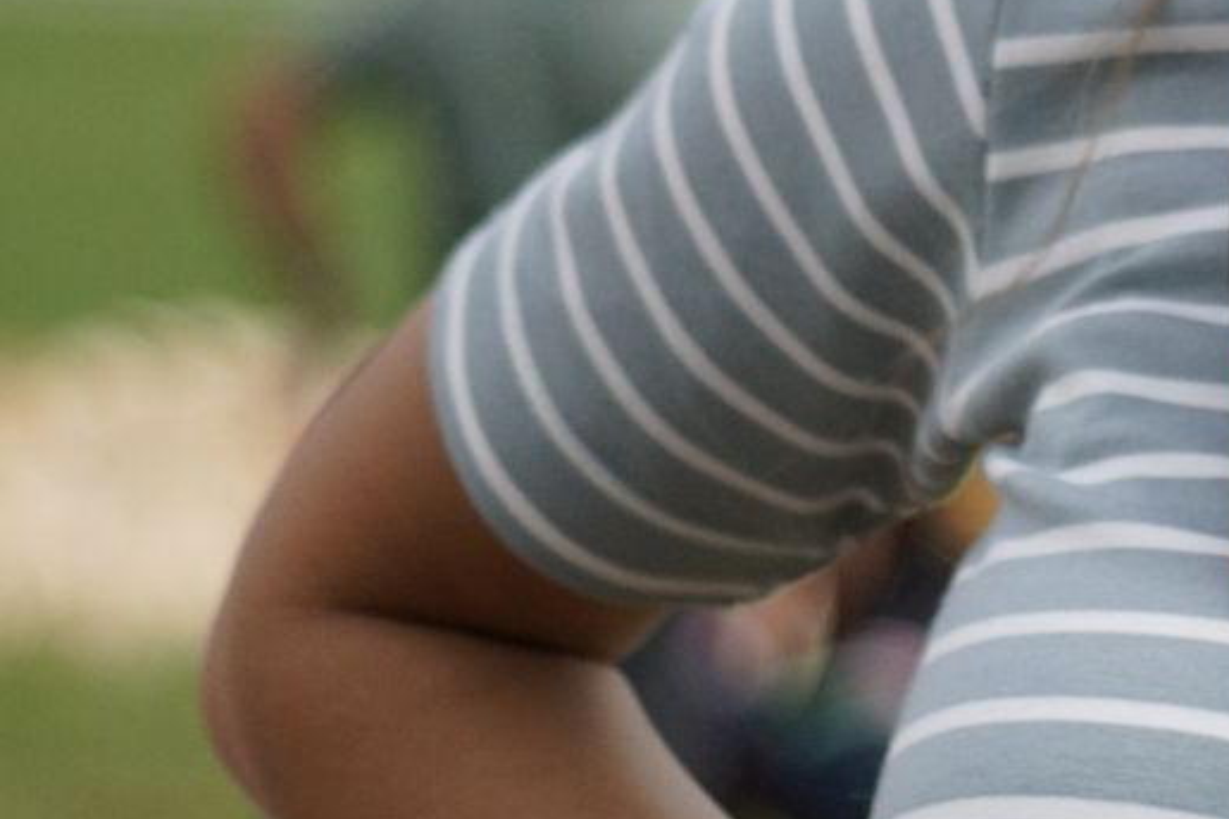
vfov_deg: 2.5
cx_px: 1789
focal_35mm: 558
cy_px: -14
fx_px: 19048
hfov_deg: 3.7
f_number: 4.5
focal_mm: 100
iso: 500
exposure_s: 1/2000
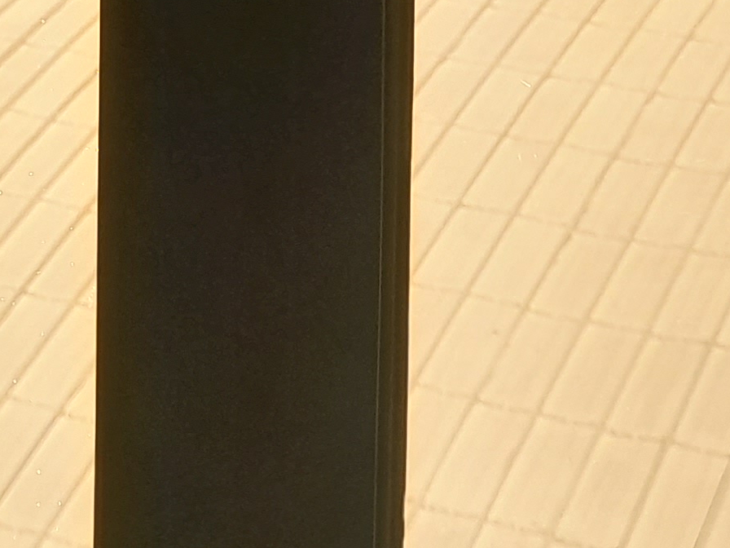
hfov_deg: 15.6
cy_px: -537
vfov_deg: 11.0
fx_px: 2594
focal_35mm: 123
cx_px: -64
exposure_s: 1/120
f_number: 1.8
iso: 40
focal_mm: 4
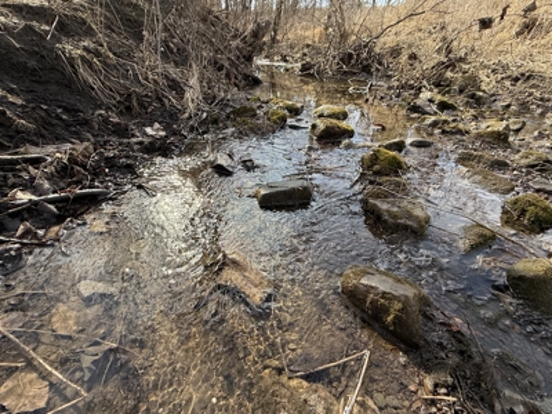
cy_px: 207
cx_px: 276
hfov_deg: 102.1
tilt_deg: -36.2
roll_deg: -2.7
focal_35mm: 14
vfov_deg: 85.7
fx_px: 223
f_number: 2.2
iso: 64
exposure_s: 1/323
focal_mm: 2.22
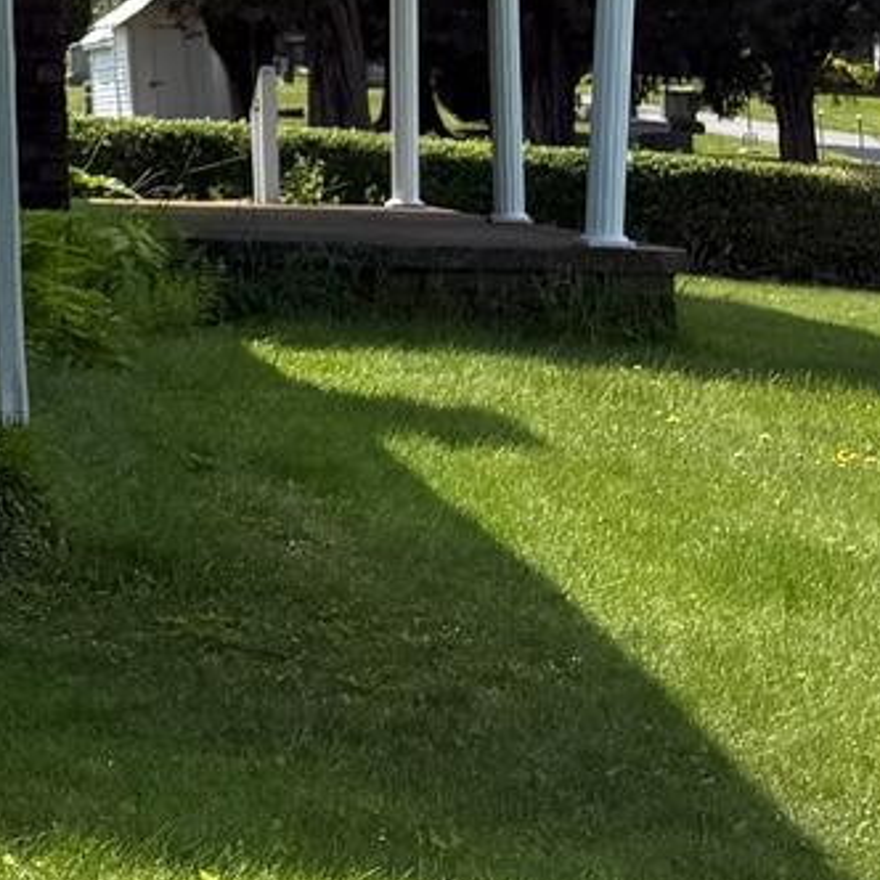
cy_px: -247
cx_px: -1243
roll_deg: -0.6
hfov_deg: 11.1
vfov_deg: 12.9
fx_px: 3768
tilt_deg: +5.4
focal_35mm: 131
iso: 80
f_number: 1.78
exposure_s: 1/4405
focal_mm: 6.76
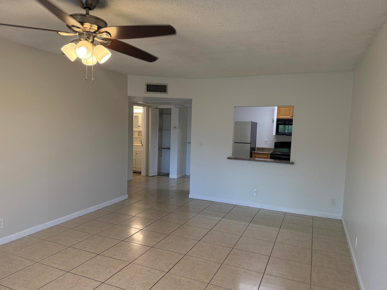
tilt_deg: -4.8
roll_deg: -2.0
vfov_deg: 54.9
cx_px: 187
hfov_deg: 69.4
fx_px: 279
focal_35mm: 25
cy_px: 148
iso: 200
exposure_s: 1/144
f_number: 1.78
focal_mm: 6.76
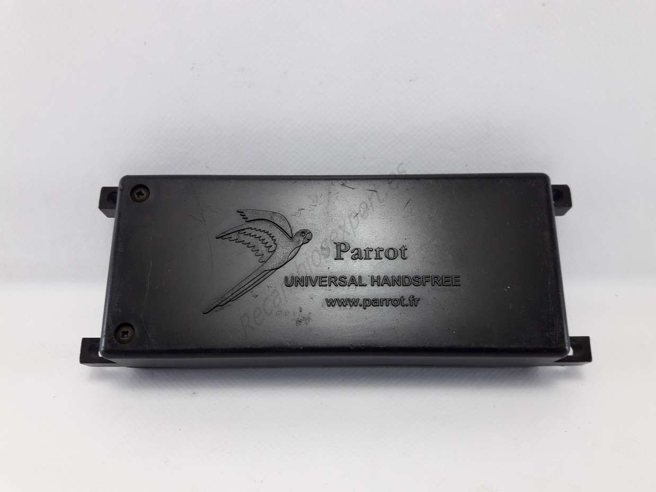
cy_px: 246
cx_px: 328
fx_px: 531
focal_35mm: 28
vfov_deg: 49.7
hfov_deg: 63.5
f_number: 1.9
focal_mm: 3.7
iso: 50
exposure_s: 1/50
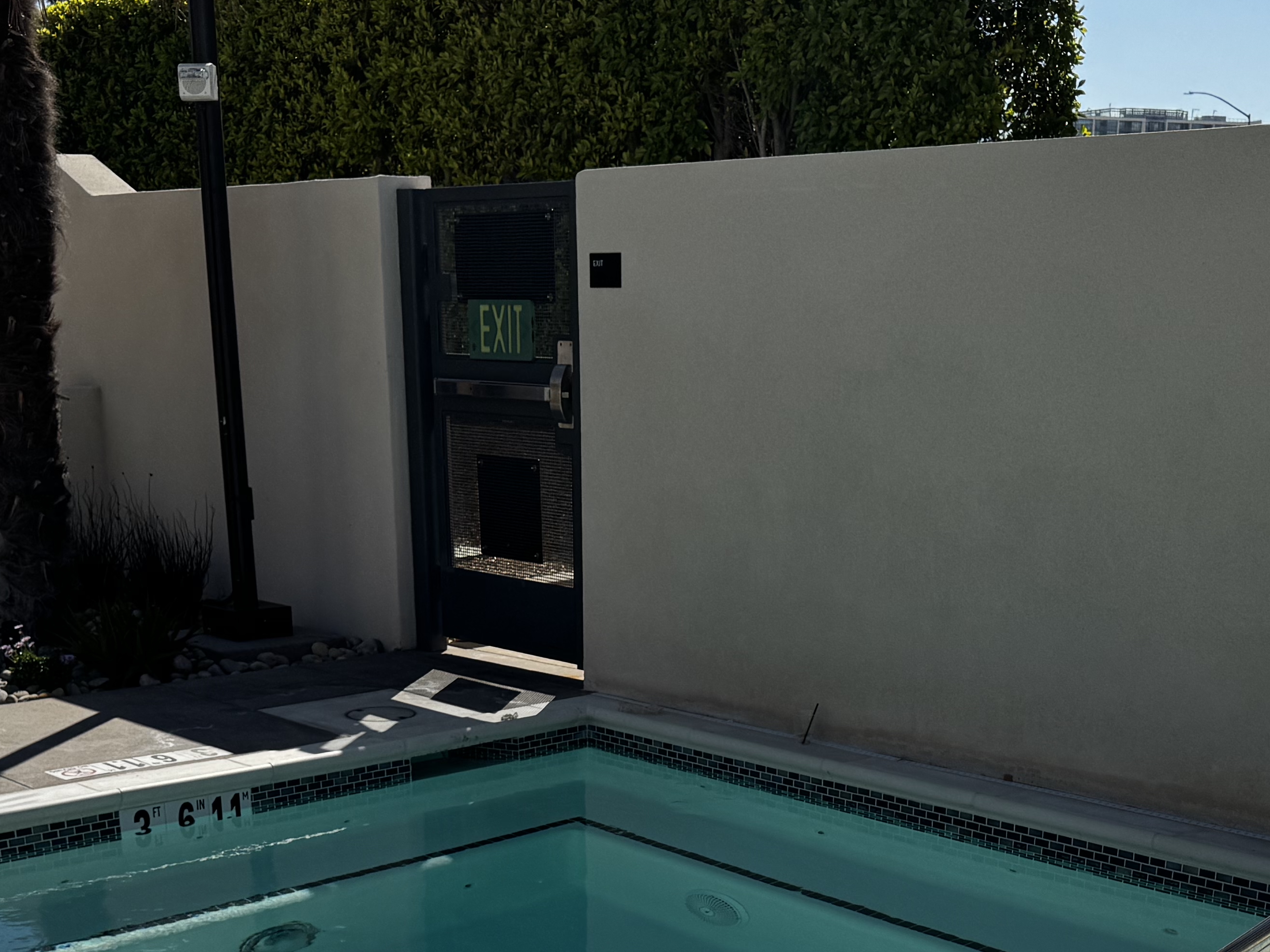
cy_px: 925
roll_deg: +0.2
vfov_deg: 26.7
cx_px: 644
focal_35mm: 52
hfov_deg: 36.8
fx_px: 1908
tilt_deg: -18.3
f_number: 1.78
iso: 80
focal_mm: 6.76
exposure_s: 1/9009
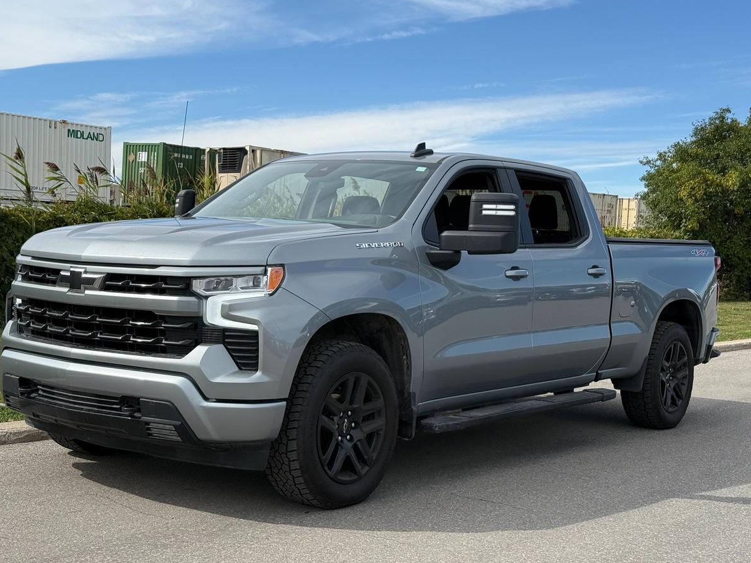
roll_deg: -1.4
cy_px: 268
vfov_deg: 28.0
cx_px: 359
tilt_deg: +0.0
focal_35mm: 52
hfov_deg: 36.8
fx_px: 1128
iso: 80
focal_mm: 6.76
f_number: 1.78
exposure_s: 1/6024
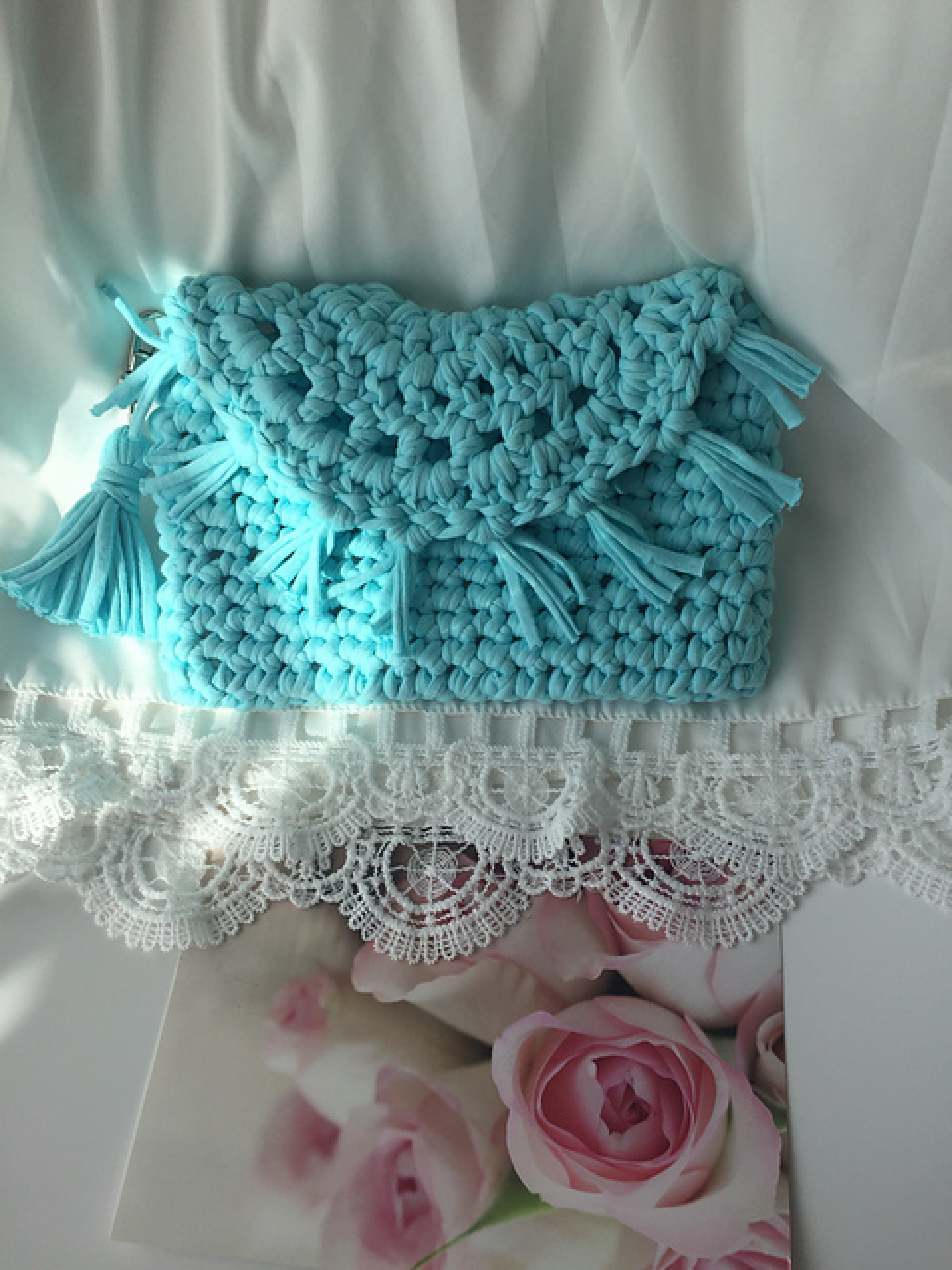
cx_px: 476
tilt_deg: -69.6
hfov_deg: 48.2
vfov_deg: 61.7
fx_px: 1063
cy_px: 635
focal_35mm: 29
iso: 32
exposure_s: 1/694
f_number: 2.2
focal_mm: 4.15
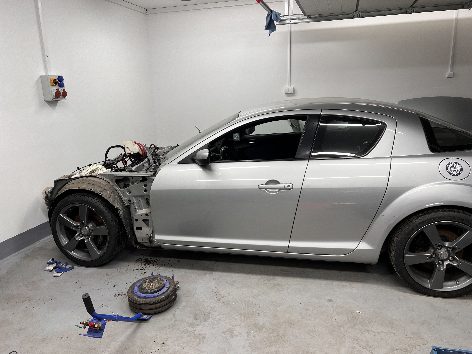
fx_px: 355
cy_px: 177
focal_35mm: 26
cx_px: 236
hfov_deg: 67.3
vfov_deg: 53.1
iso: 32
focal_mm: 5.7
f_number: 1.5
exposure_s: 1/127
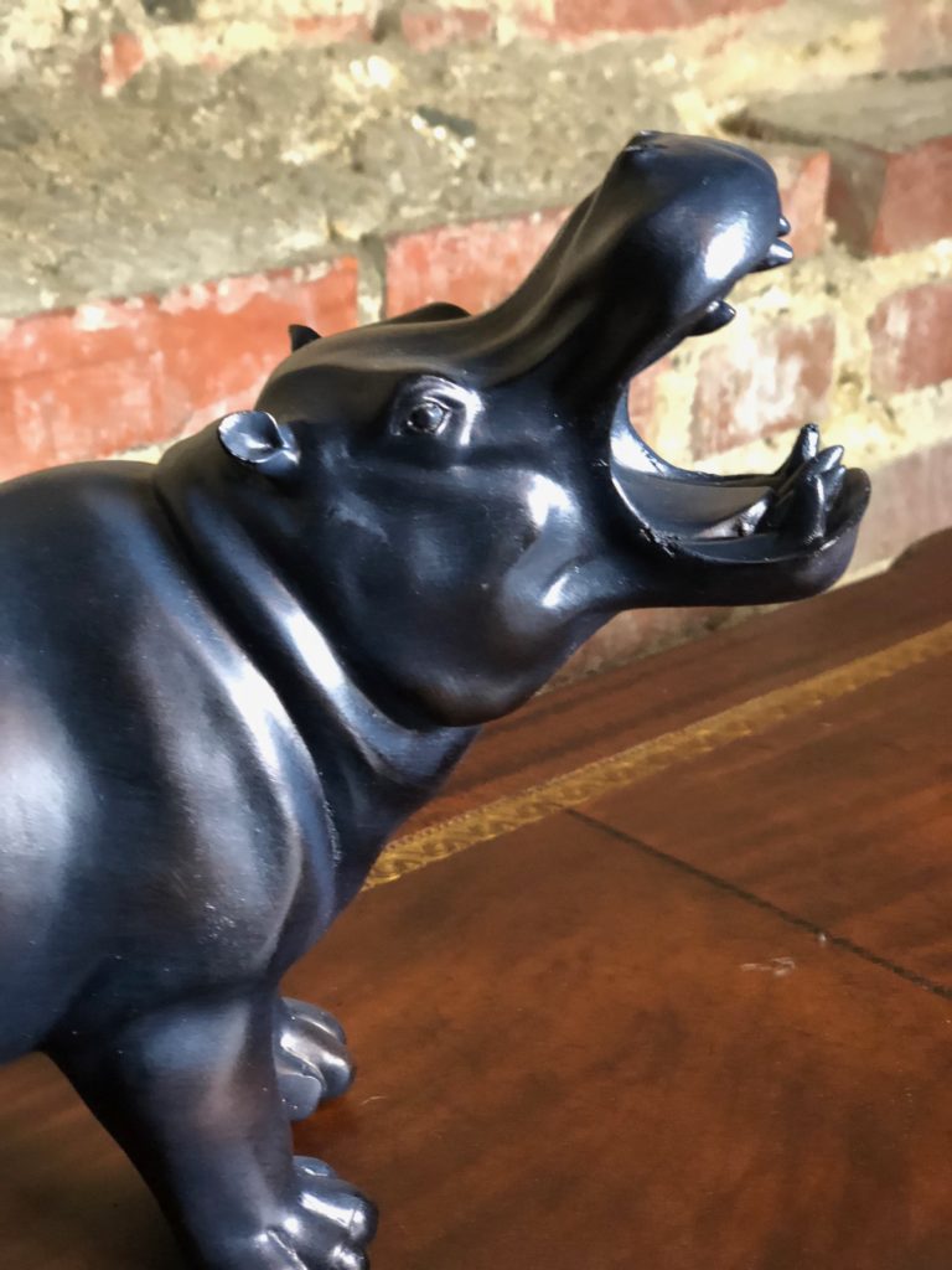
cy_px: 635
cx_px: 476
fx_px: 1907
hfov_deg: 28.0
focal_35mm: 52
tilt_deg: -20.5
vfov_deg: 36.8
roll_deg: +2.1
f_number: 2.4
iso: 160
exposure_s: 1/10
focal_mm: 6
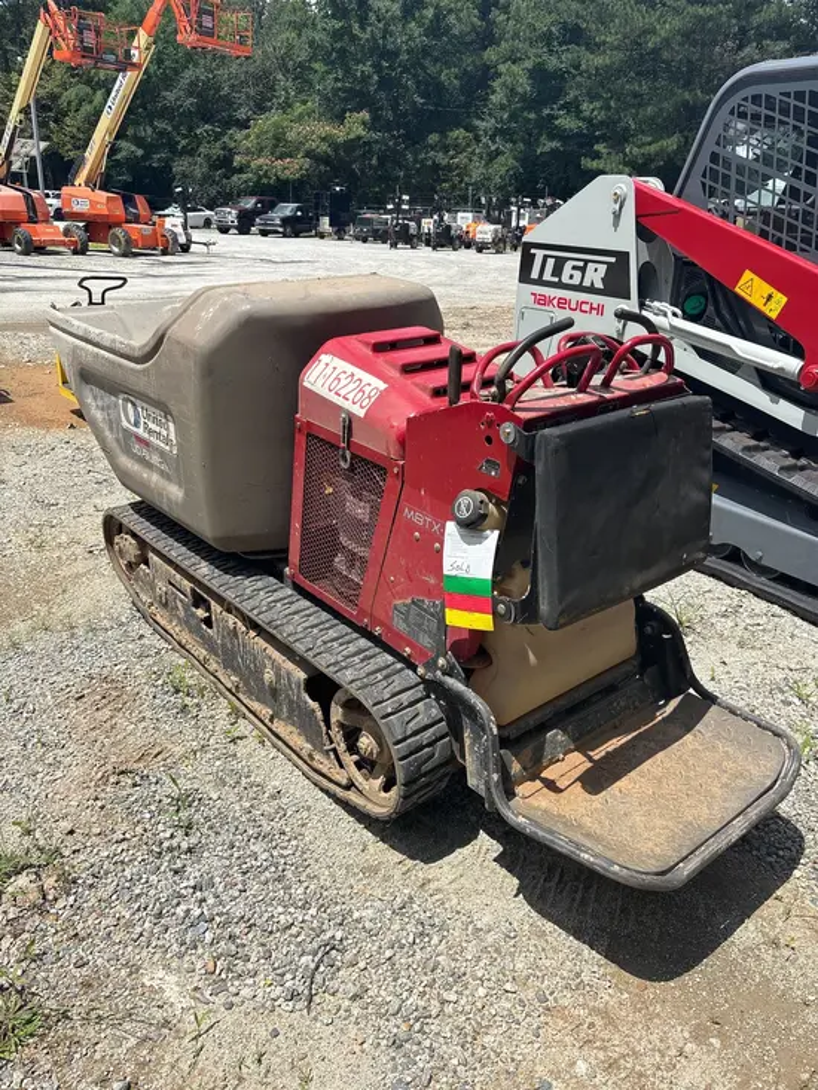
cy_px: 545
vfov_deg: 67.3
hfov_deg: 53.1
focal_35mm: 26
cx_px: 409
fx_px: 819
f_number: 1.6
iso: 50
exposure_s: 1/3413
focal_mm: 5.96
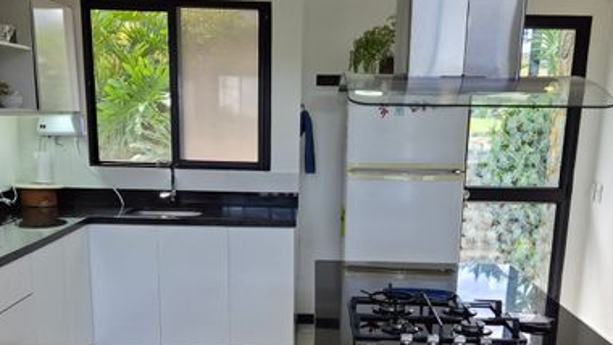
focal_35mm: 44
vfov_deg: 26.3
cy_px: 303
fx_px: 715
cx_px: 302
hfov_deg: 46.4
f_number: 1.8
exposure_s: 1/120
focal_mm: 5.4
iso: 50
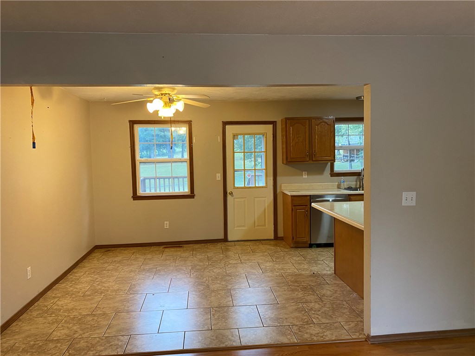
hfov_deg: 67.3
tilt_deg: -2.7
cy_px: 178
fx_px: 357
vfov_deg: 53.1
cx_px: 238
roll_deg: +0.3
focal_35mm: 26
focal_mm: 4.25
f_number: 1.8
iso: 100
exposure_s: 1/60
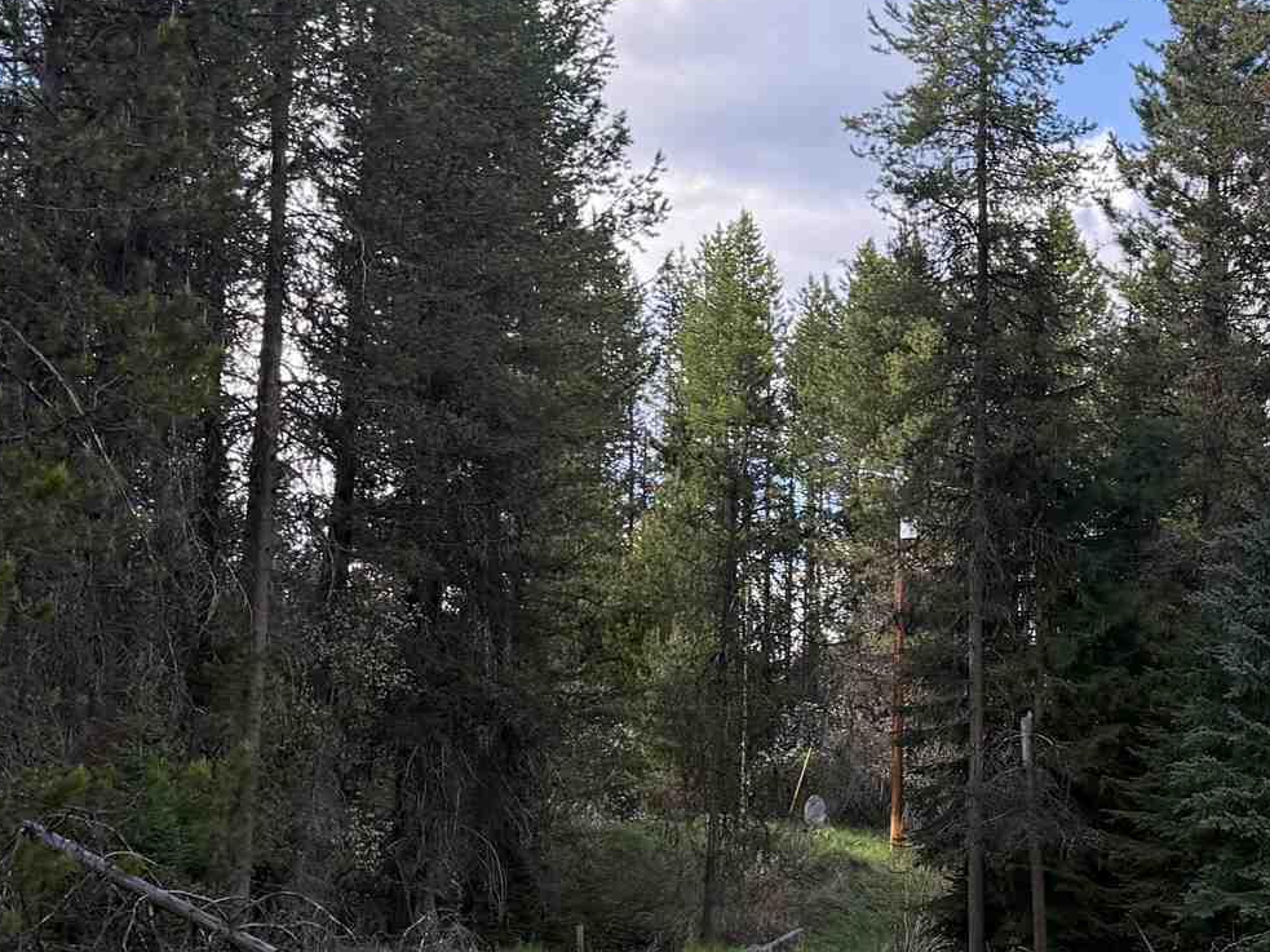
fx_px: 2751
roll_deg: -0.2
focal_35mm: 75
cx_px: 1181
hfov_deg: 25.1
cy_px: 726
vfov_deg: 19.5
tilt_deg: +2.0
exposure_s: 1/955
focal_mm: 6.76
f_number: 1.78
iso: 100
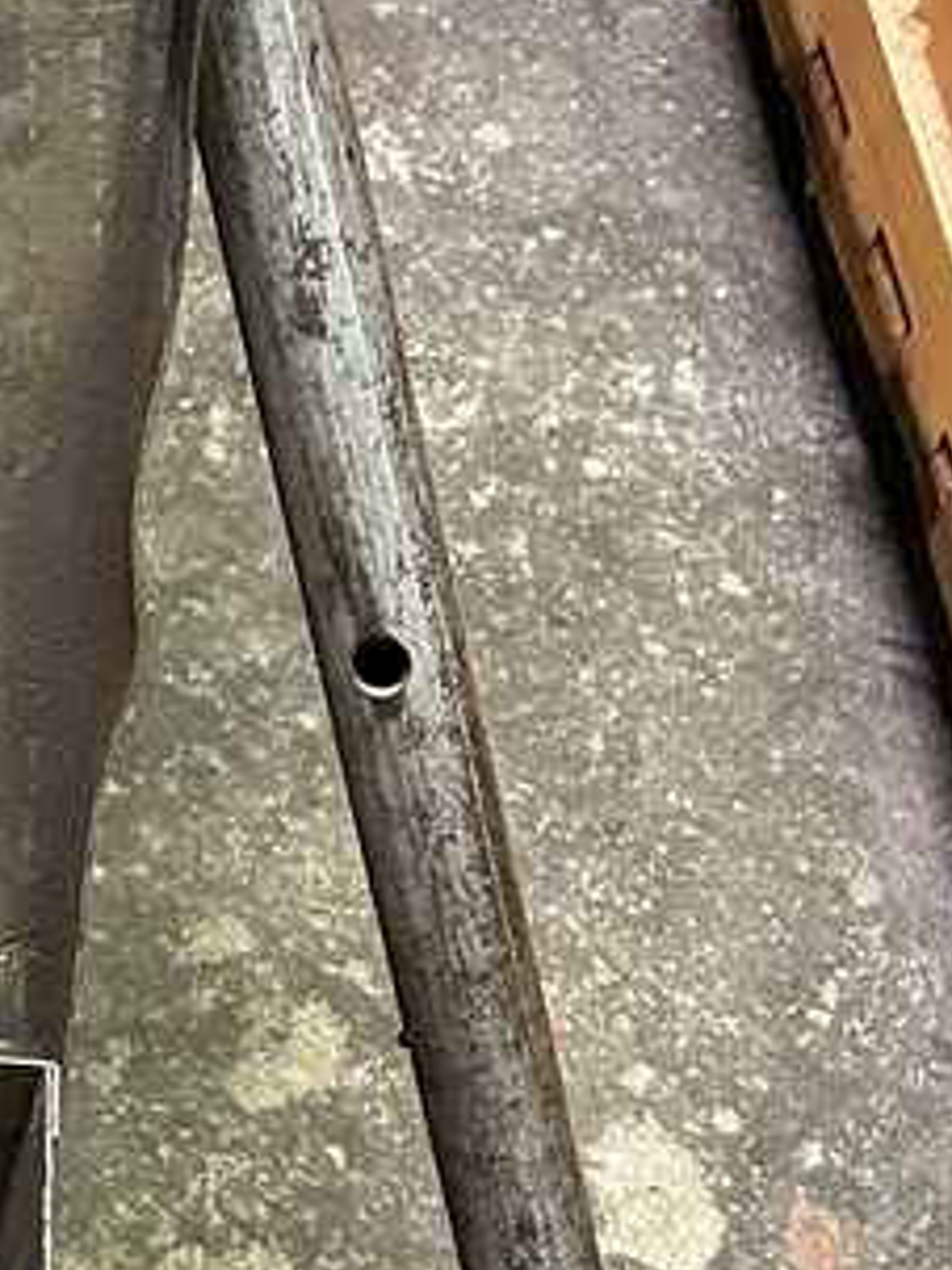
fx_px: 3229
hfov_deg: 15.0
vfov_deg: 21.8
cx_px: -642
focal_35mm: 88
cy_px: 1119
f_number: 1.5
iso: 500
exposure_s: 1/60
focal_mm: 5.7
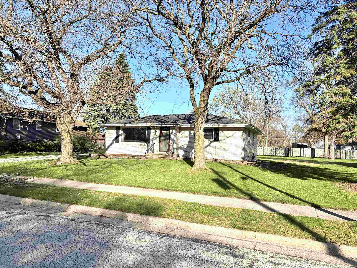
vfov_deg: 53.1
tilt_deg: +4.8
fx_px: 268
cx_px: 178
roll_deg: -2.1
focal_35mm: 26
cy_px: 134
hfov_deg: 67.3
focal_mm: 5.96
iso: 50
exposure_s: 1/2985
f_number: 1.6
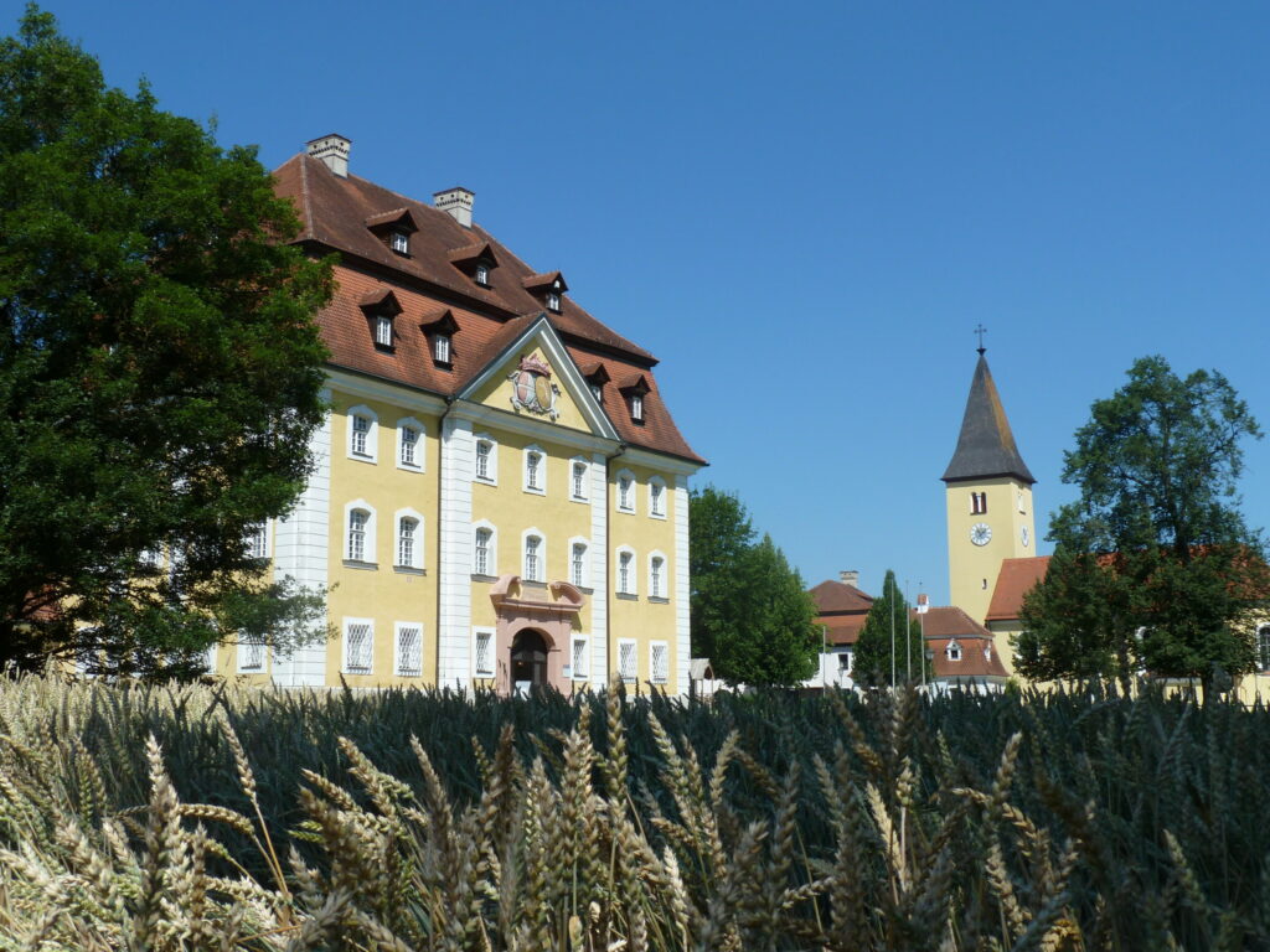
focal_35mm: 40
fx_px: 1468
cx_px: 635
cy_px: 476
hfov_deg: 46.8
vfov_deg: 36.0
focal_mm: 6.5
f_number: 5
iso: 80
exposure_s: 1/400
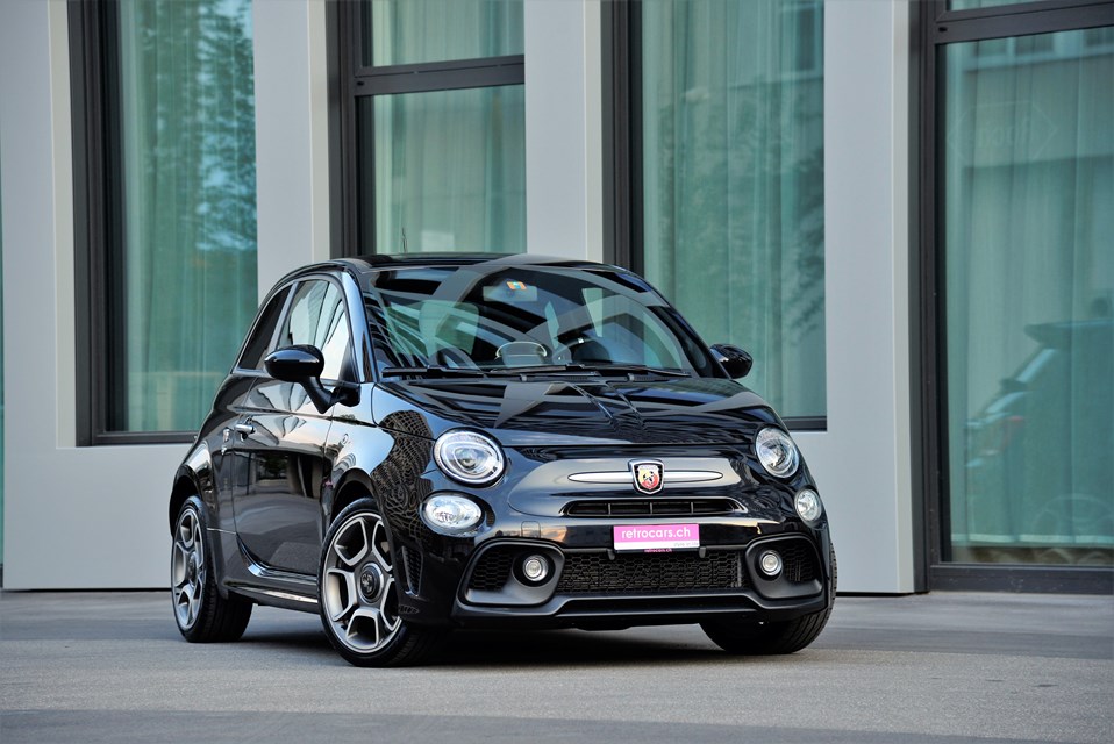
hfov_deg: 17.1
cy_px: 372
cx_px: 557
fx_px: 3715
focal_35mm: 120
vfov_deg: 11.4
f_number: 5
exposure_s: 1/100
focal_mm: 120
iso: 400
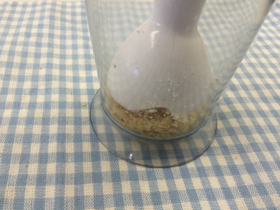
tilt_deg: -46.7
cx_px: 140
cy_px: 105
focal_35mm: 29
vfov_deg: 48.2
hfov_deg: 61.7
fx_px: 235
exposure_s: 1/50
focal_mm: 4.15
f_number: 2.2
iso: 40
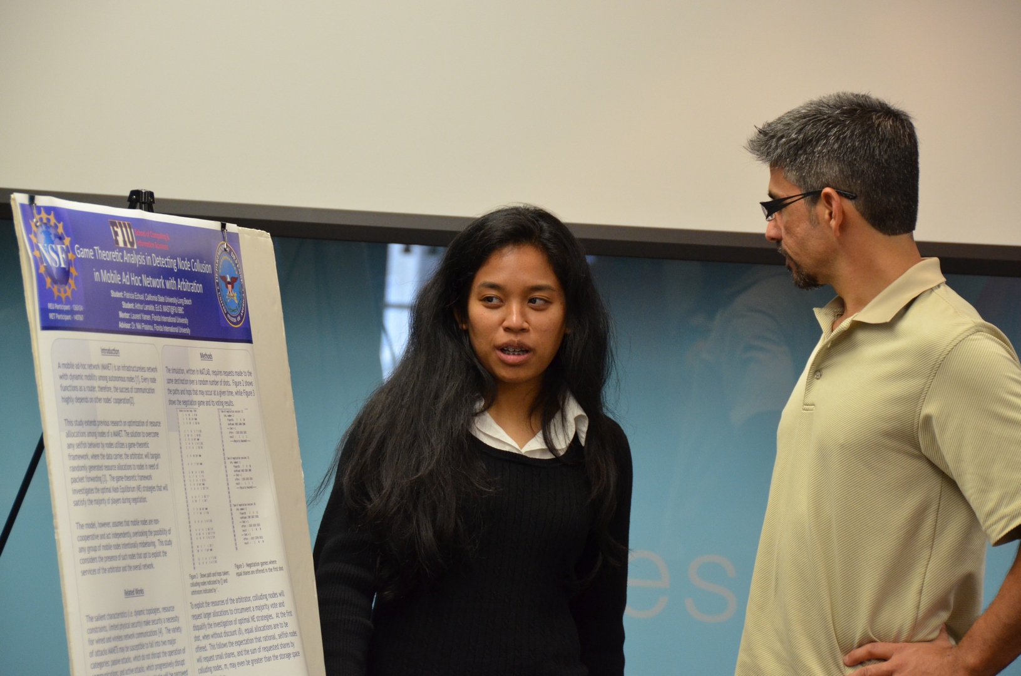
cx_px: 510
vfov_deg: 9.6
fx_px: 4033
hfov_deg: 14.4
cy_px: 338
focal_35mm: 142
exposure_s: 1/60
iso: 1600
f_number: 7.1
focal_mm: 95
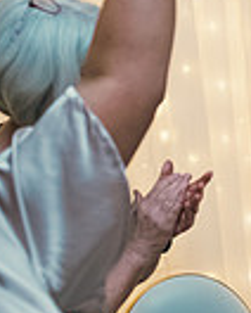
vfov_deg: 19.3
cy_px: 196
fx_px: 917
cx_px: 635
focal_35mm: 99
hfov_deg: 12.0
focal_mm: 24
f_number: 3.5
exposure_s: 1/160
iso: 800
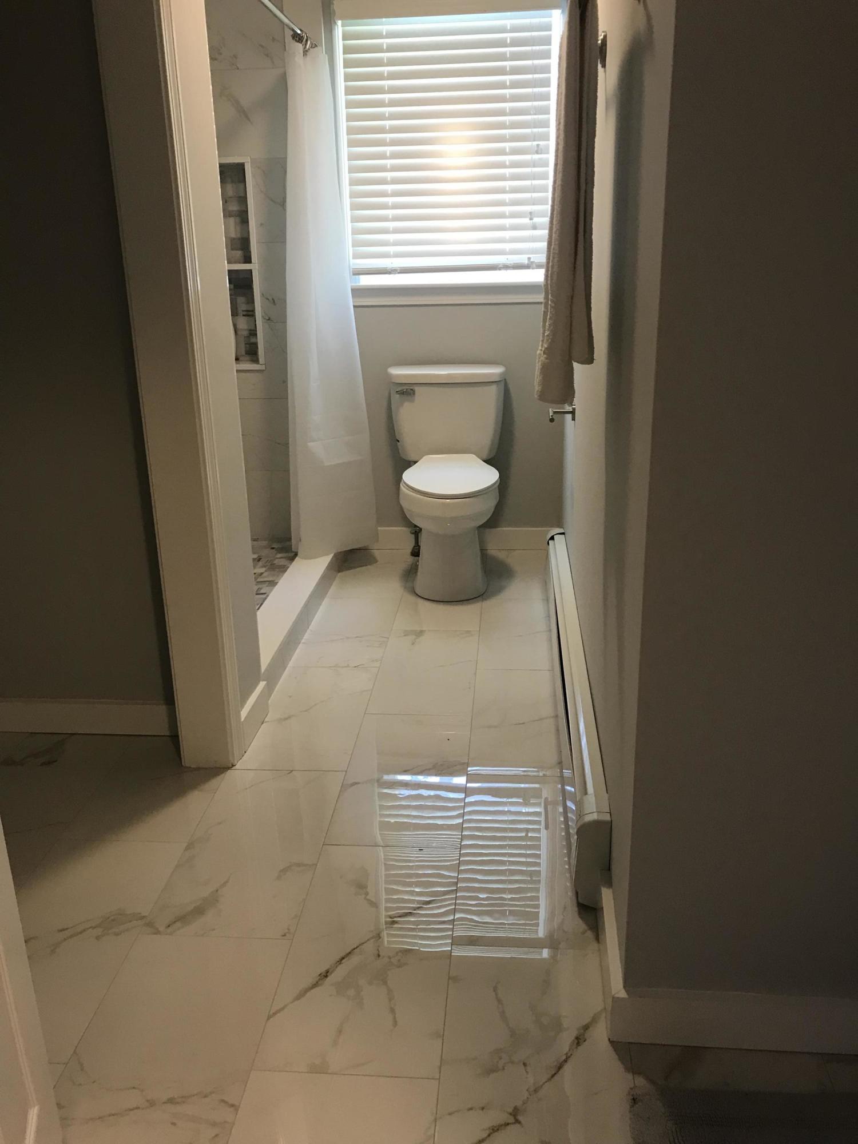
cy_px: 572
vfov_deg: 63.4
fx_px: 925
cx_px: 429
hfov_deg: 49.7
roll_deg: +0.5
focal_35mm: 28
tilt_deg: -17.5
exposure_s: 1/17
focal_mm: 3.99
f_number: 1.8
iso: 40
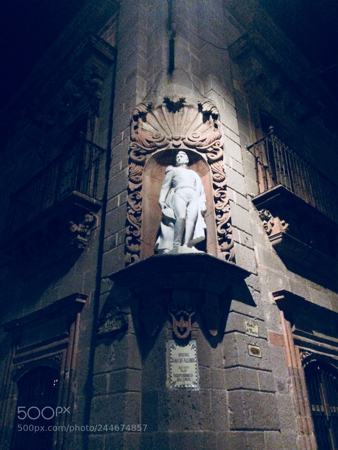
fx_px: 378
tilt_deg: +27.5
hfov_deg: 48.2
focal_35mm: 29
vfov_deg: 61.7
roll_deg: +0.2
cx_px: 169
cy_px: 225
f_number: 2.2
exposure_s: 1/15
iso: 800
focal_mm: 4.15
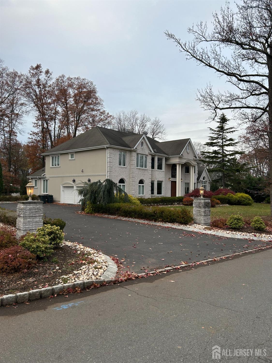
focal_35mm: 26
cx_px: 136
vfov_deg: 67.3
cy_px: 182
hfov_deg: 53.1
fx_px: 272
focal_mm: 5.7
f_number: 1.5
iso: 50
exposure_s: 1/674
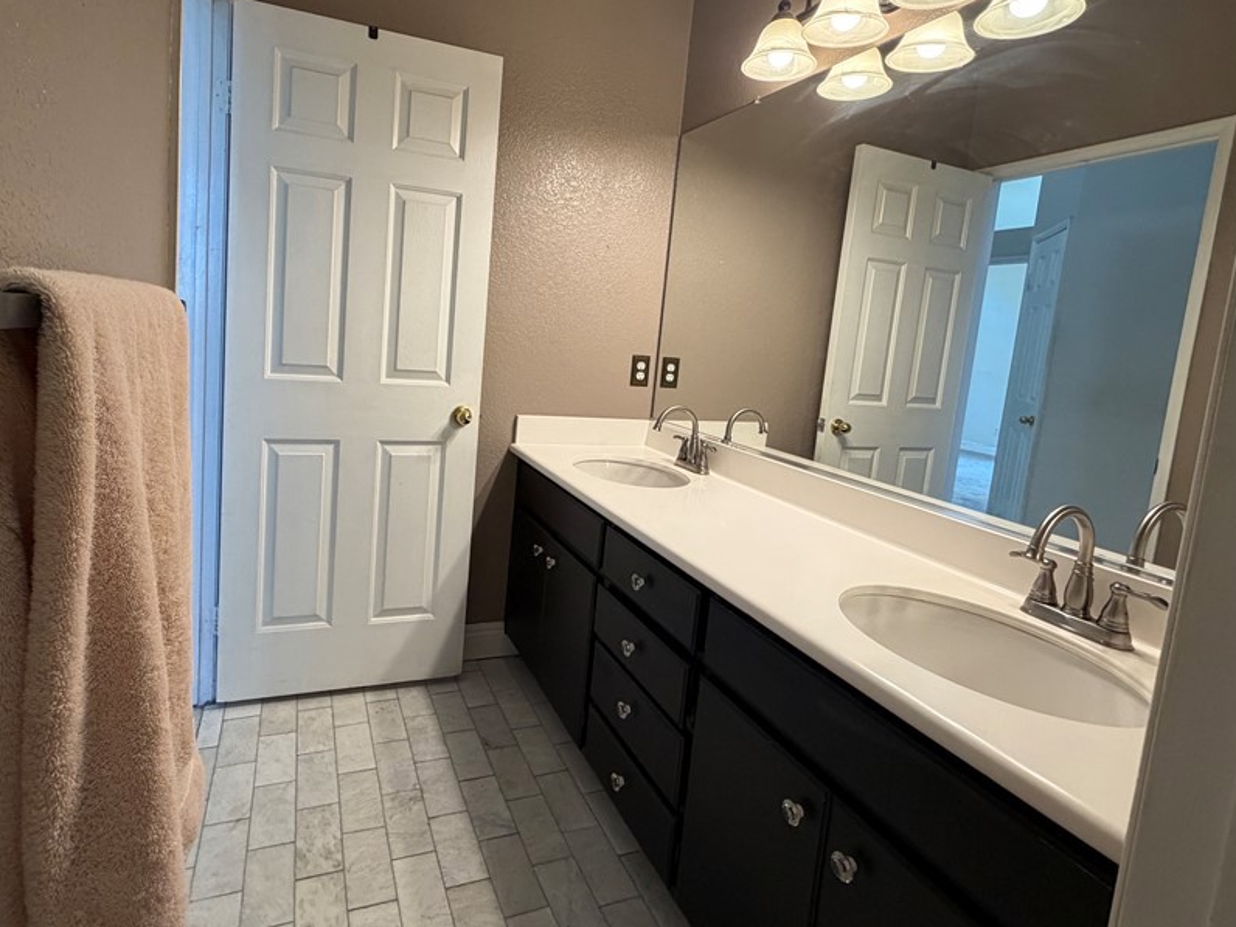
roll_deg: -3.5
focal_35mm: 18
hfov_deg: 87.3
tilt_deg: -5.9
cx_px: 536
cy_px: 391
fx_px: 643
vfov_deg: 71.1
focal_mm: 2.22
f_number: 2.2
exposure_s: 1/120
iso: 320
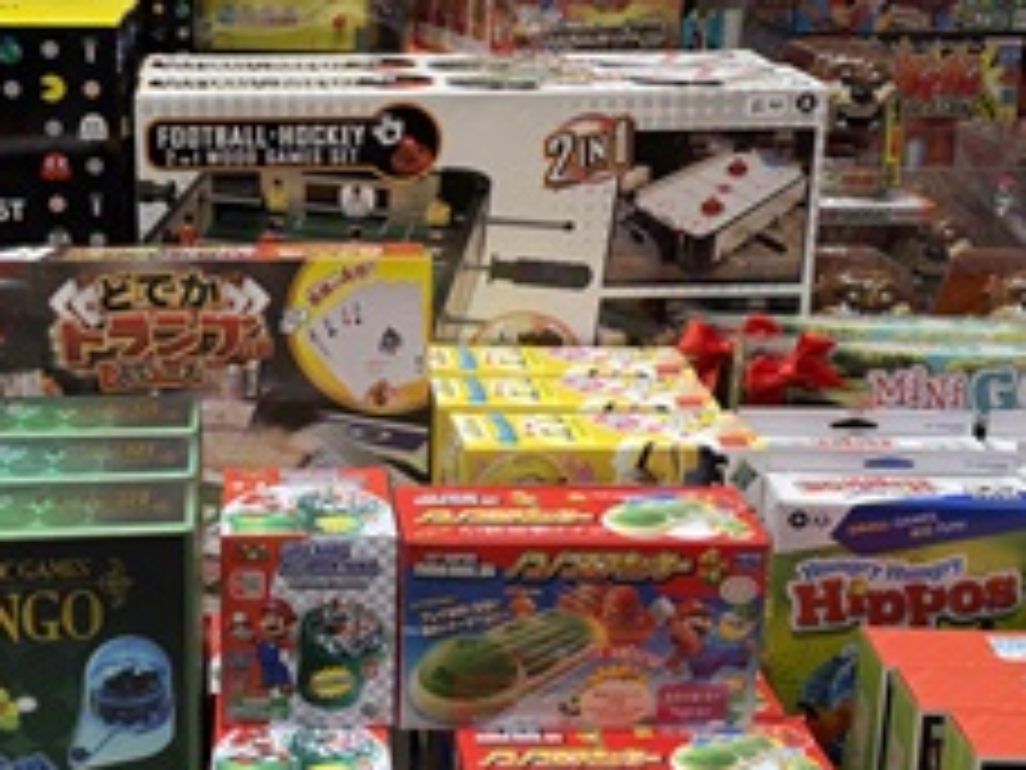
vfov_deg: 26.9
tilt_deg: -15.0
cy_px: 270
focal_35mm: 54
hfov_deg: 35.0
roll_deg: +0.4
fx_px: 1601
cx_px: 306
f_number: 1.78
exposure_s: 1/100
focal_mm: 6.76
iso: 125
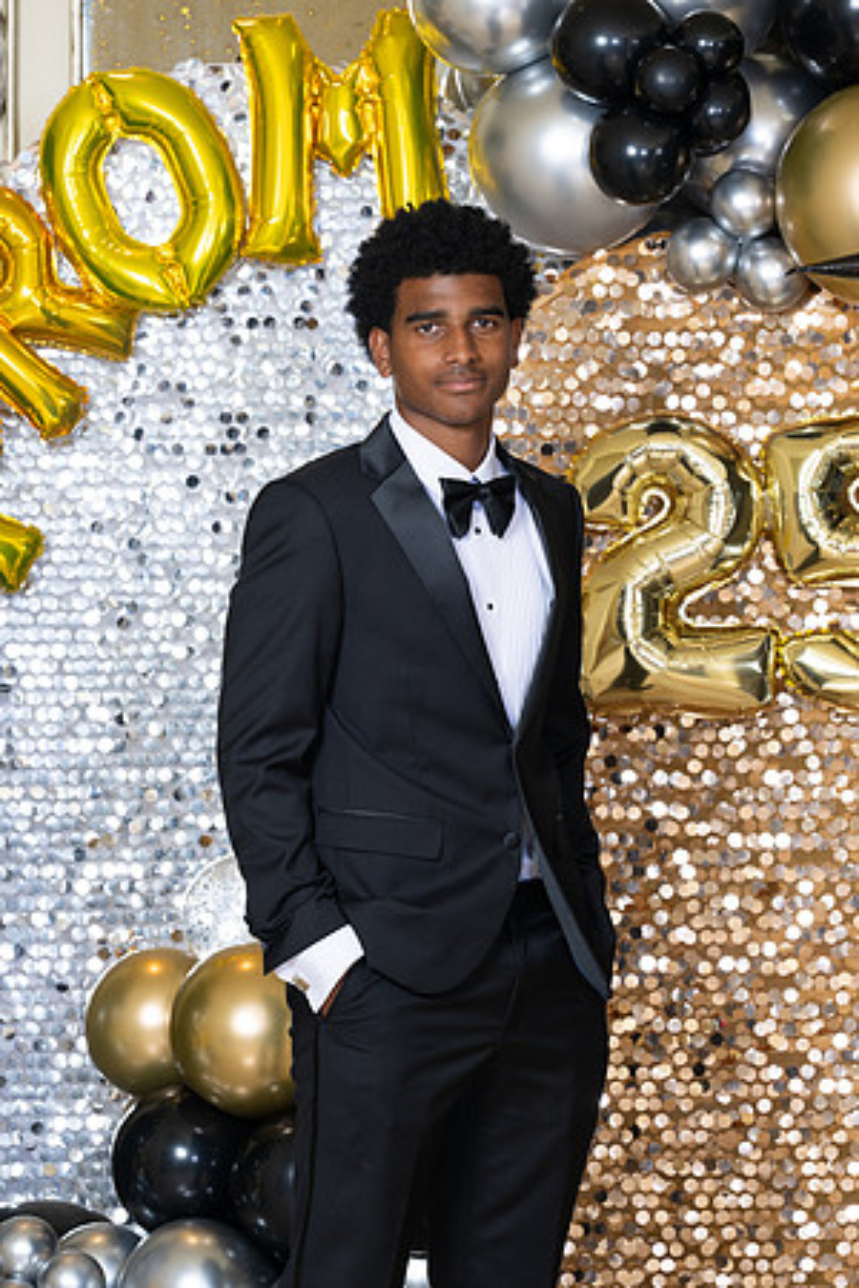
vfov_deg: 10.3
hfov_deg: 6.9
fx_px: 7158
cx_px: 430
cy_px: 644
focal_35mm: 200
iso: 320
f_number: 8
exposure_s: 1/100
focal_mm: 200
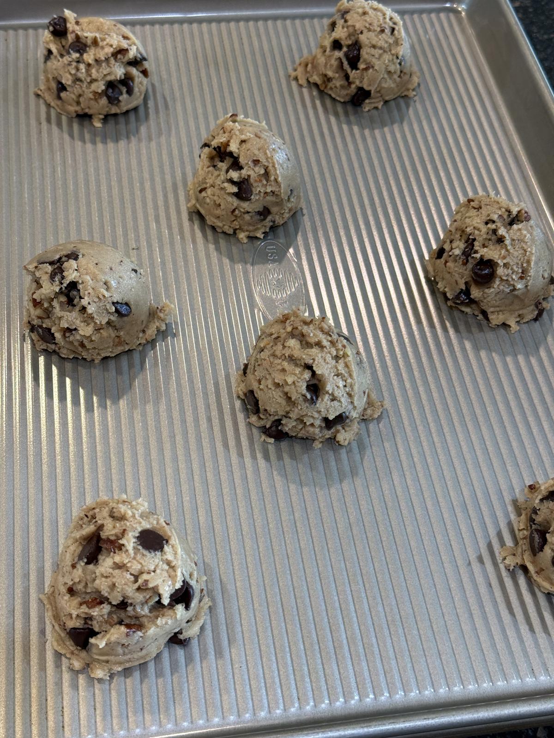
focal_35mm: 48
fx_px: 1024
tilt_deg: -52.9
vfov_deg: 39.7
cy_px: 369
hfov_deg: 30.3
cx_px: 277
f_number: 1.78
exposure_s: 1/120
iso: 100
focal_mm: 6.76
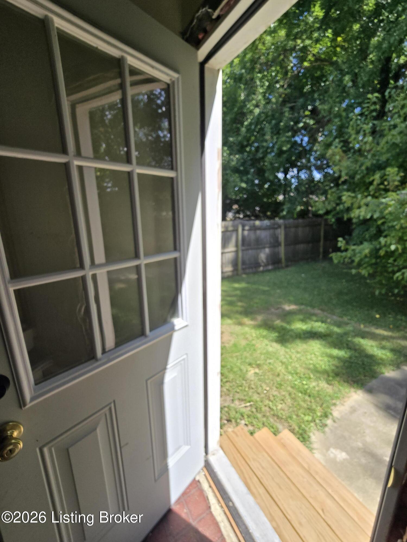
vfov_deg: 106.2
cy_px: 271
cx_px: 204
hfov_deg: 89.9
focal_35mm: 13
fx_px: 204
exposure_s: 1/836
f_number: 2.2
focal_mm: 2.2
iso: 50
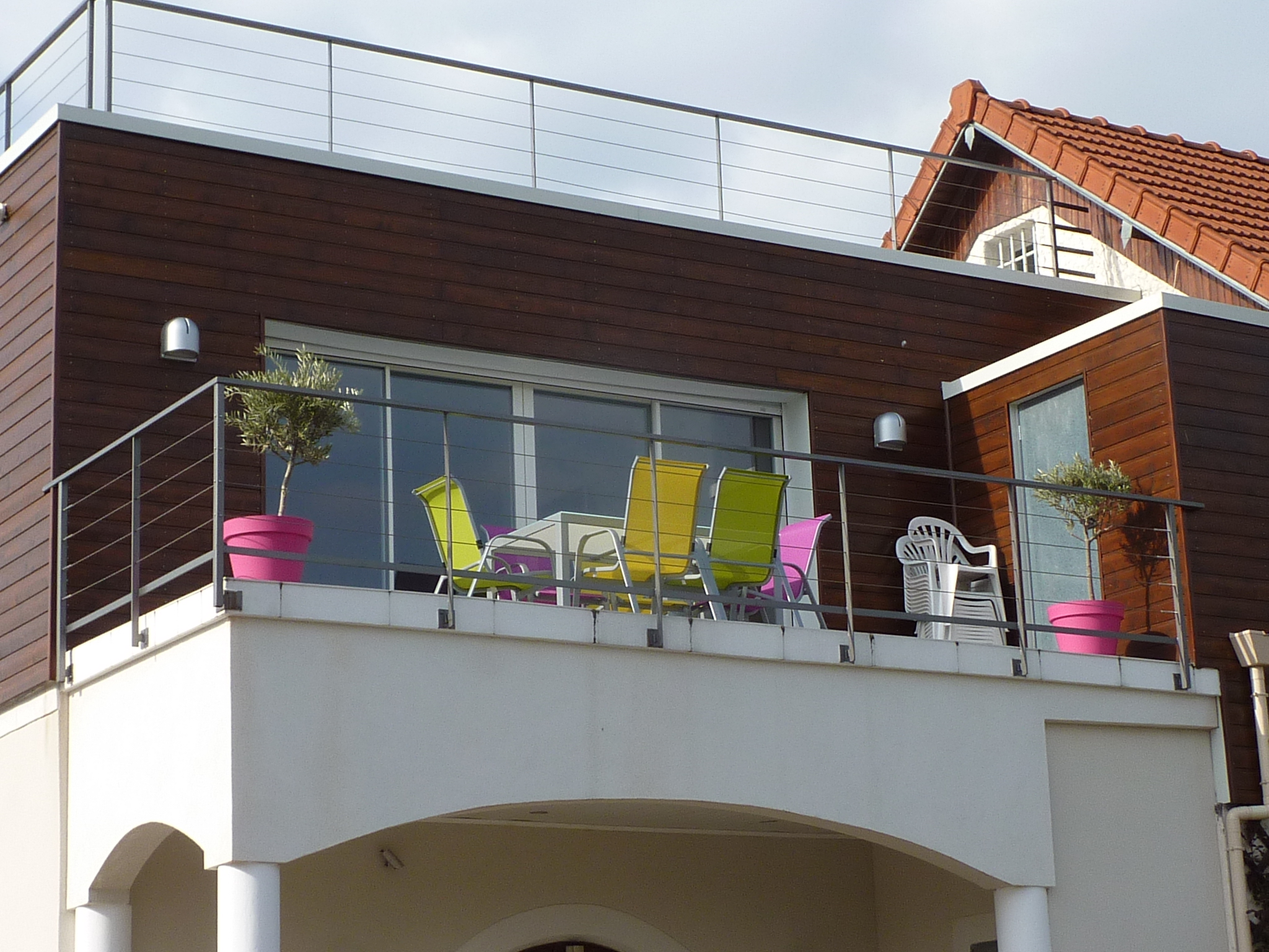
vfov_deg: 19.4
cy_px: 476
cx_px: 634
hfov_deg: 25.7
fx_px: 2786
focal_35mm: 76
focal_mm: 6.9
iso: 80
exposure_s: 1/500
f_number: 4.5
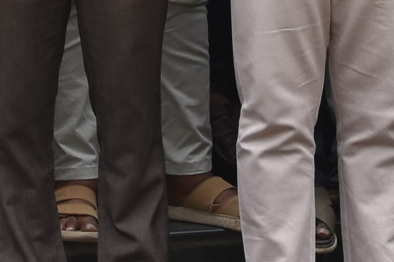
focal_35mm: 407
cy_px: -508
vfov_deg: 3.3
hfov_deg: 5.0
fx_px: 4454
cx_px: -104
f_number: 8
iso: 450
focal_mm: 42
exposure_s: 1/500
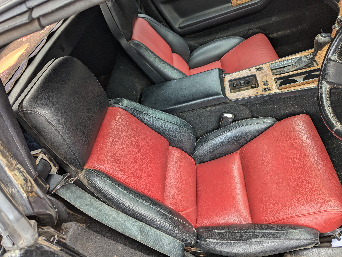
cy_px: 128
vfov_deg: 56.9
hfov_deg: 71.5
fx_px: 237
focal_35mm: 24
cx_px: 171
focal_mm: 6.81
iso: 55
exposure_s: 1/132
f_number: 1.85
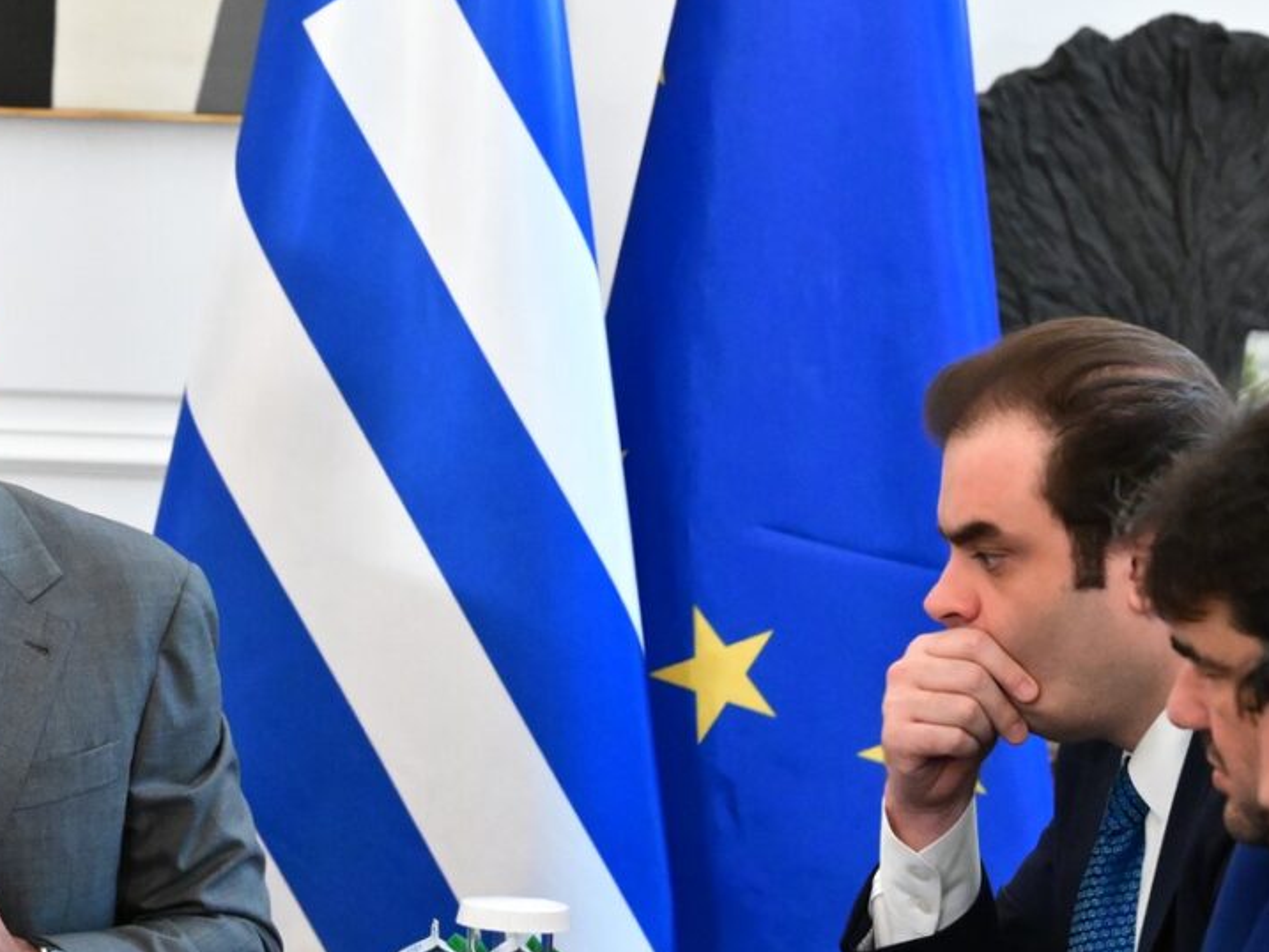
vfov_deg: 4.4
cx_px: 216
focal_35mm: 338
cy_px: 504
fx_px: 12393
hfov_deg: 5.9
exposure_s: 1/500
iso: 8000
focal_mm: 140
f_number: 5
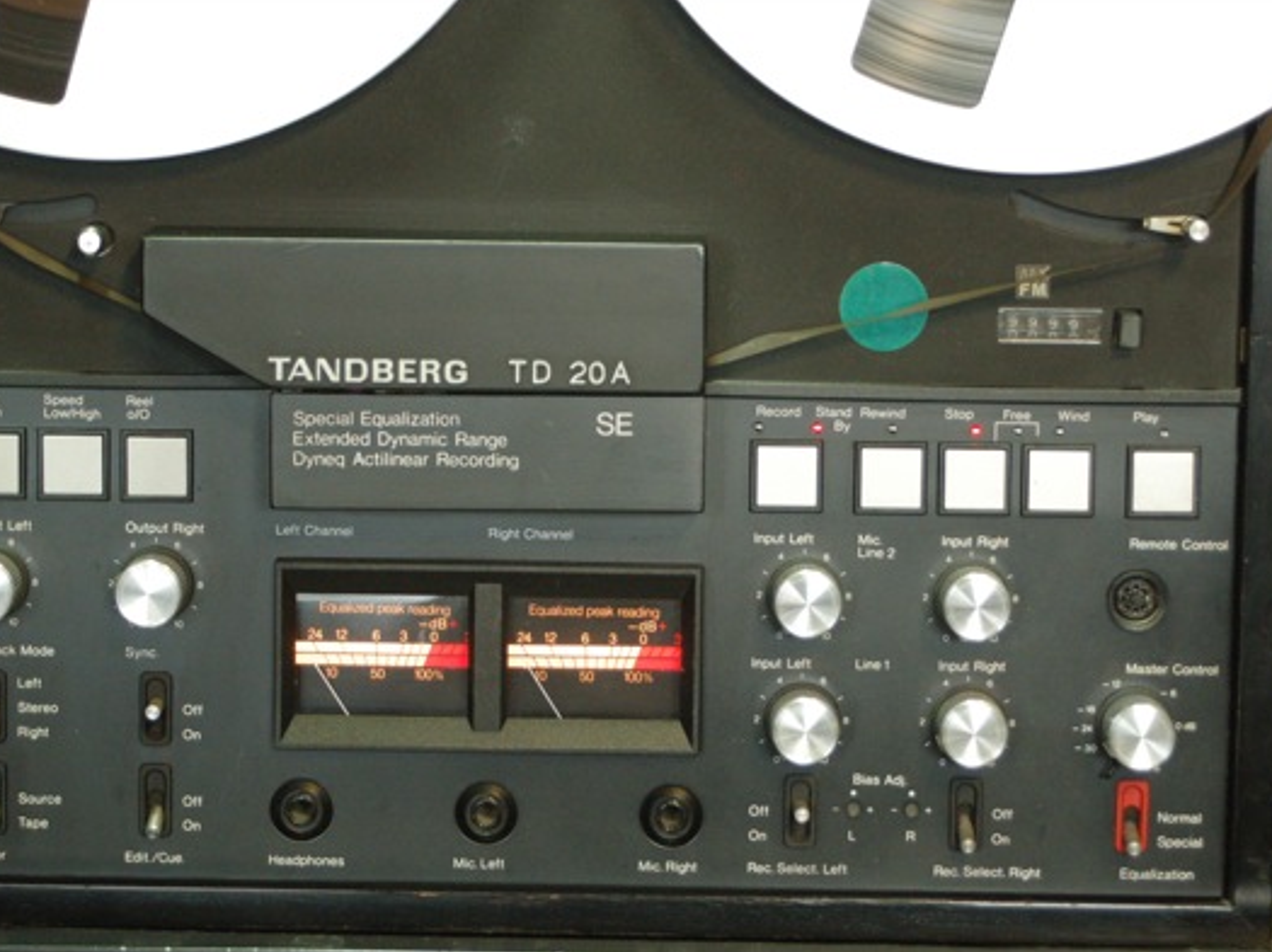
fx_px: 4113
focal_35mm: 112
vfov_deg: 13.2
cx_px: 560
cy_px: 475
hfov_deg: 17.6
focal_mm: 68
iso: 1600
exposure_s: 1/6
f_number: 5.6
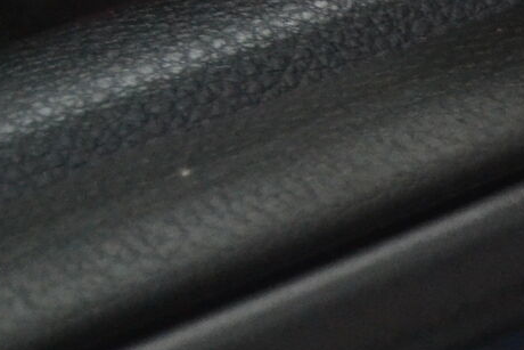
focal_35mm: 288
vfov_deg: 4.8
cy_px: 318
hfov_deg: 6.9
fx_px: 4193
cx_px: 1084
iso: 2000
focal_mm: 46
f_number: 5.3
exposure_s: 1/60
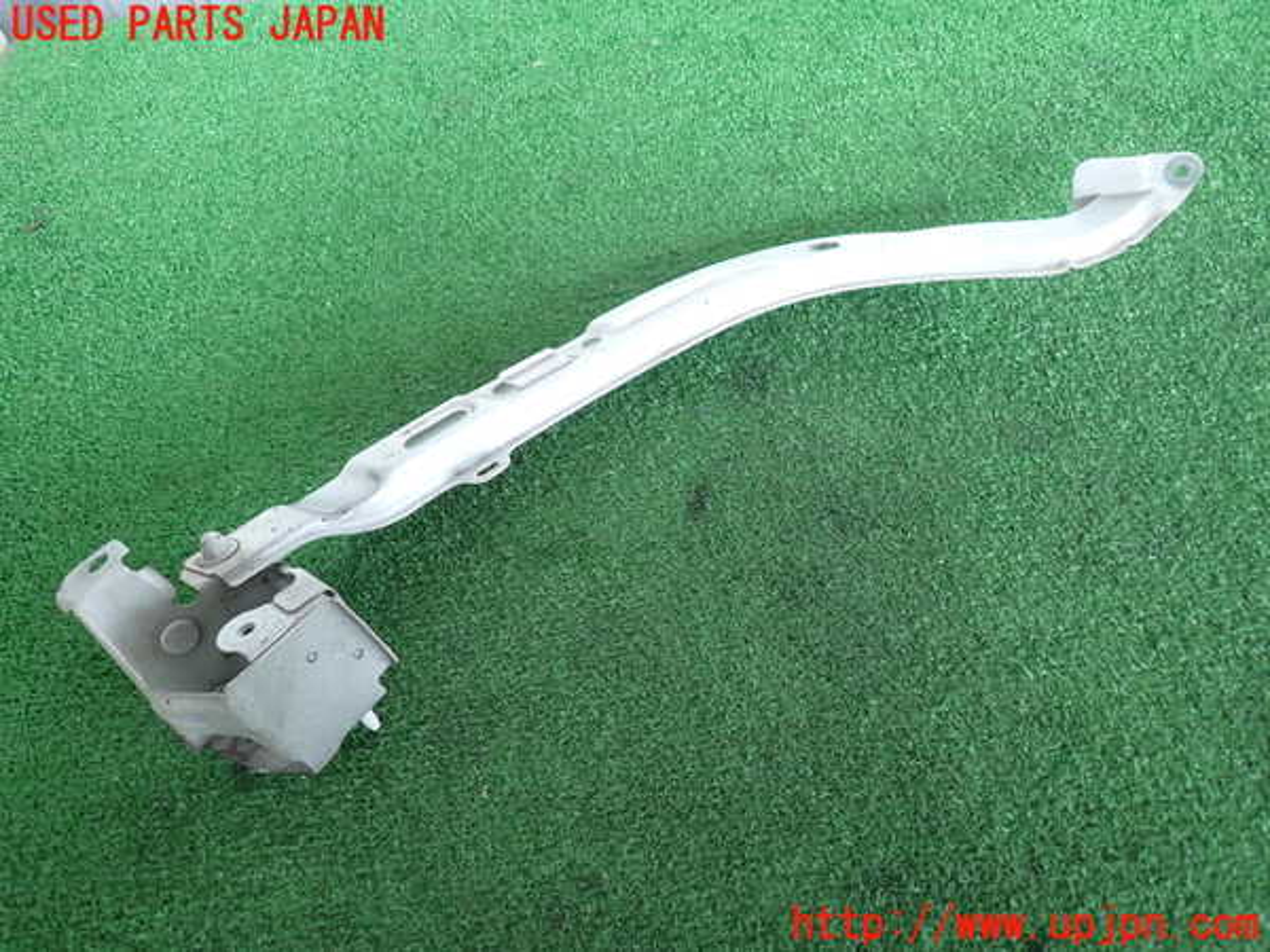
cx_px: 635
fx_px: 917
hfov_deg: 69.4
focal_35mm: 25
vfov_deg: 54.9
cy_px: 476
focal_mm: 4.5
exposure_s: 1/60
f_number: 2
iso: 125
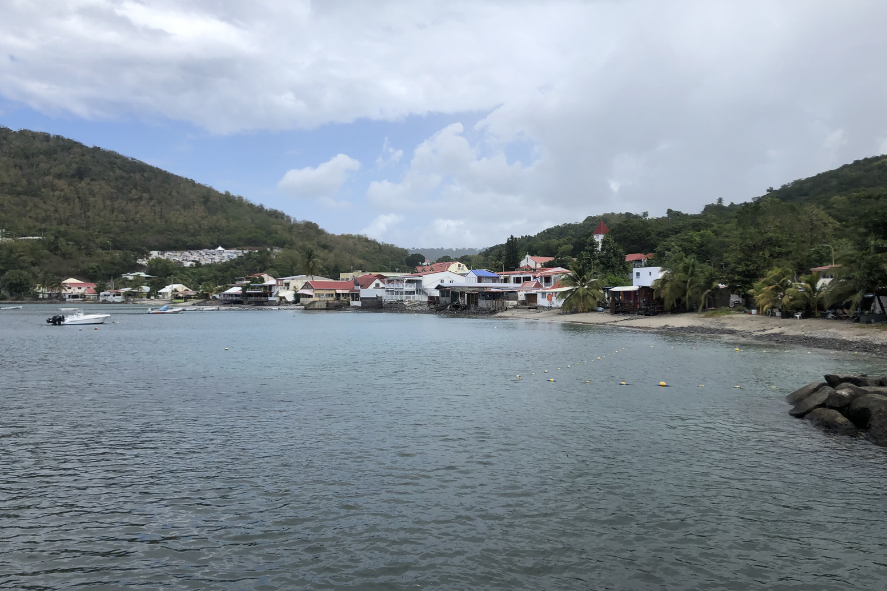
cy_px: 280
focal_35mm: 30
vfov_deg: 43.6
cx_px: 453
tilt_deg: +1.8
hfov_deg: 61.9
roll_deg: +0.3
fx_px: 739
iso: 20
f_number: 1.8
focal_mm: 4
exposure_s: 1/2525
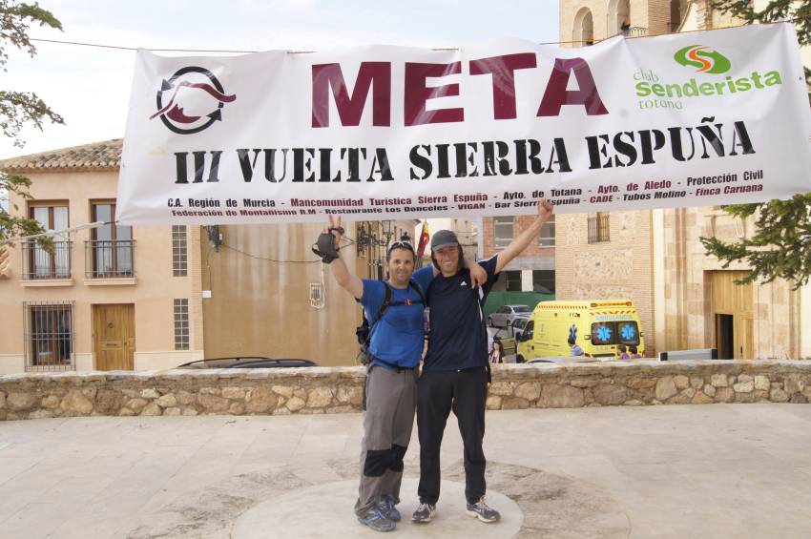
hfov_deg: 53.2
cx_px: 406
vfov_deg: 36.8
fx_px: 810
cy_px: 270
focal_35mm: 36
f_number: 11
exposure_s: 1/160
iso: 320
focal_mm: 24
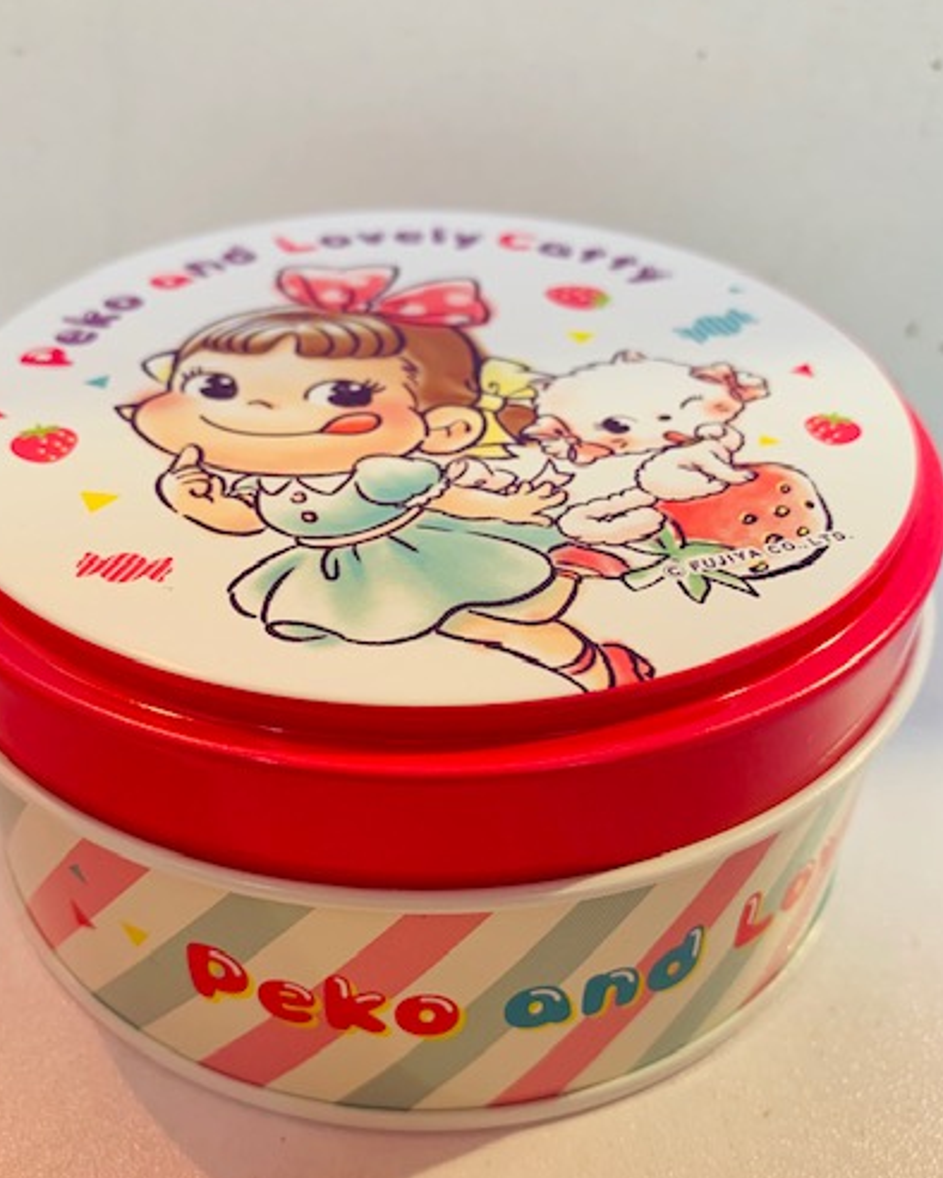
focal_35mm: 33
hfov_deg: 44.5
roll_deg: -0.4
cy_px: 658
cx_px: 424
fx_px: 1151
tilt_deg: -36.4
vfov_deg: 54.1
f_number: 1.8
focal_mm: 4.25
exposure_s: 1/50
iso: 250
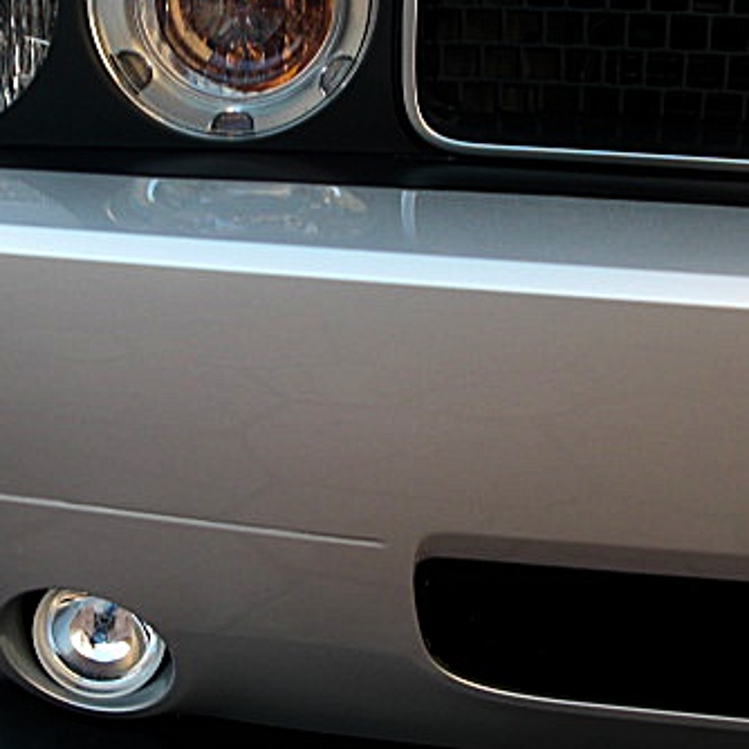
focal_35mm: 61
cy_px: 334
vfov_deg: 28.1
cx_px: 269
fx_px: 1493
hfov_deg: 28.0
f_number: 2.8
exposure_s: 1/80
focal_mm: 6.3
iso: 50
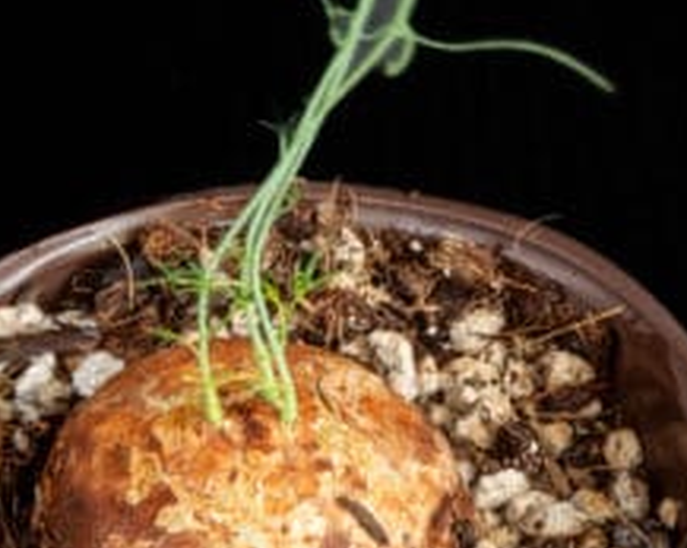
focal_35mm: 184
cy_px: 120
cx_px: 493
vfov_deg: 8.4
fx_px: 3736
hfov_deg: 10.5
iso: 100
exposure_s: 6
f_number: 36
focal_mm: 60
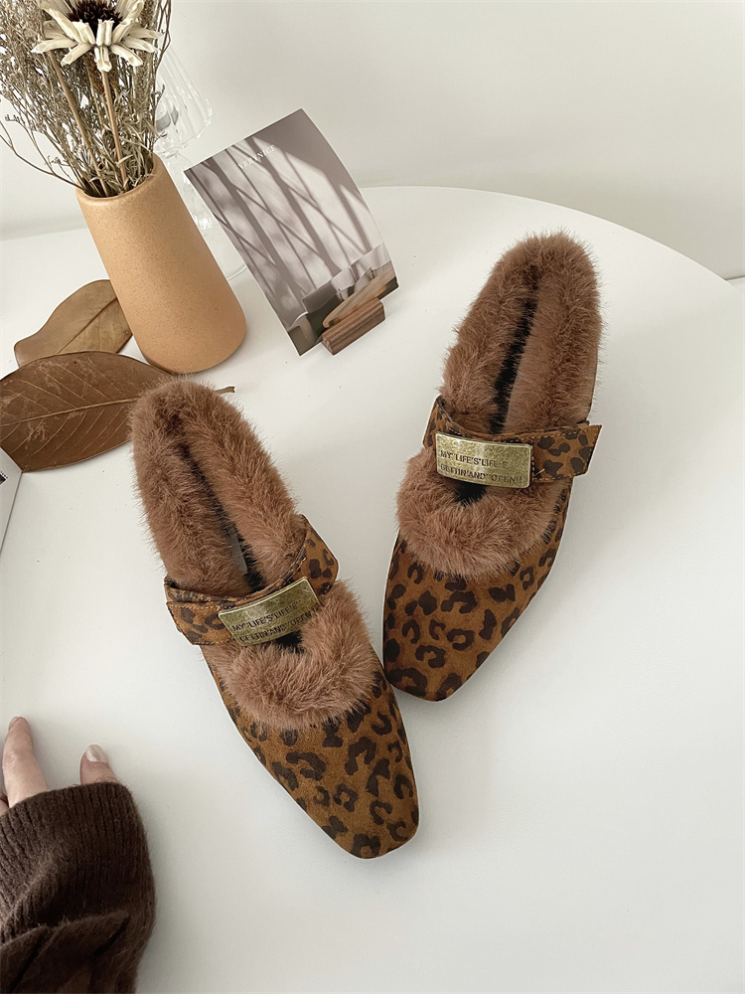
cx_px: 372
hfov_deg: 53.1
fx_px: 746
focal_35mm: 26
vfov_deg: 67.3
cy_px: 497
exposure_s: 1/60
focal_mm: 4.2
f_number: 1.6
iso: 160
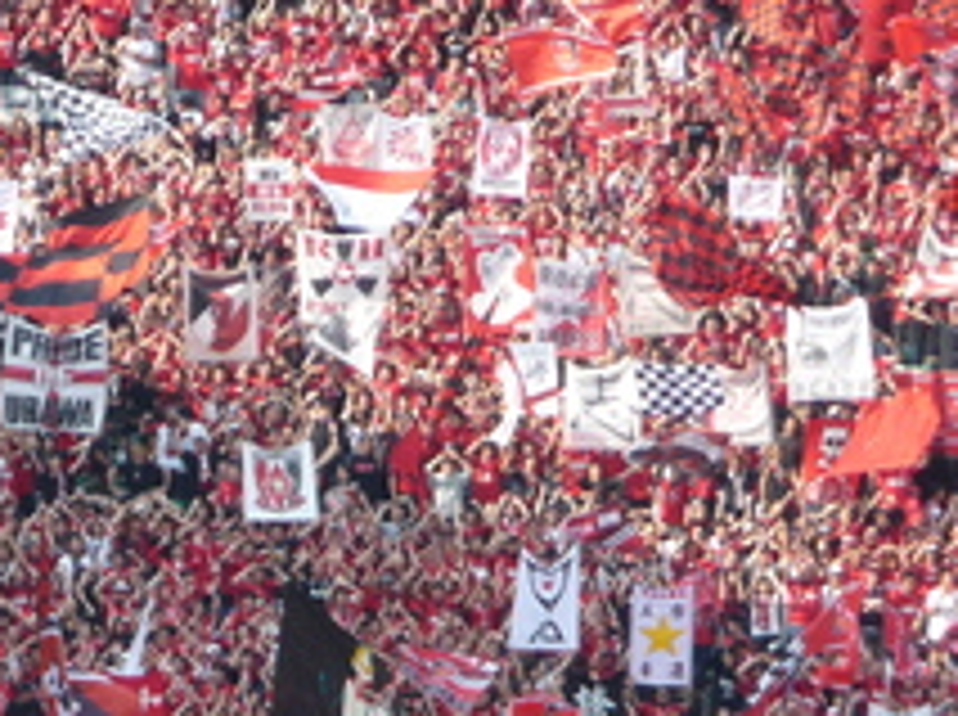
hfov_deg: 3.6
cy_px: 664
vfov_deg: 2.7
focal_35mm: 553
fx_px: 15278
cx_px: 175
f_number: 4.9
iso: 100
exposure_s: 1/160
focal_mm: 47
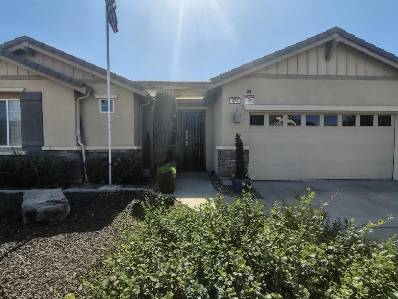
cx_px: 199
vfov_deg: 78.1
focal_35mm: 16
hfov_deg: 94.5
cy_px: 150
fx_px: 184
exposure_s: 1/844
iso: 100
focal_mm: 2.13
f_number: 2.2
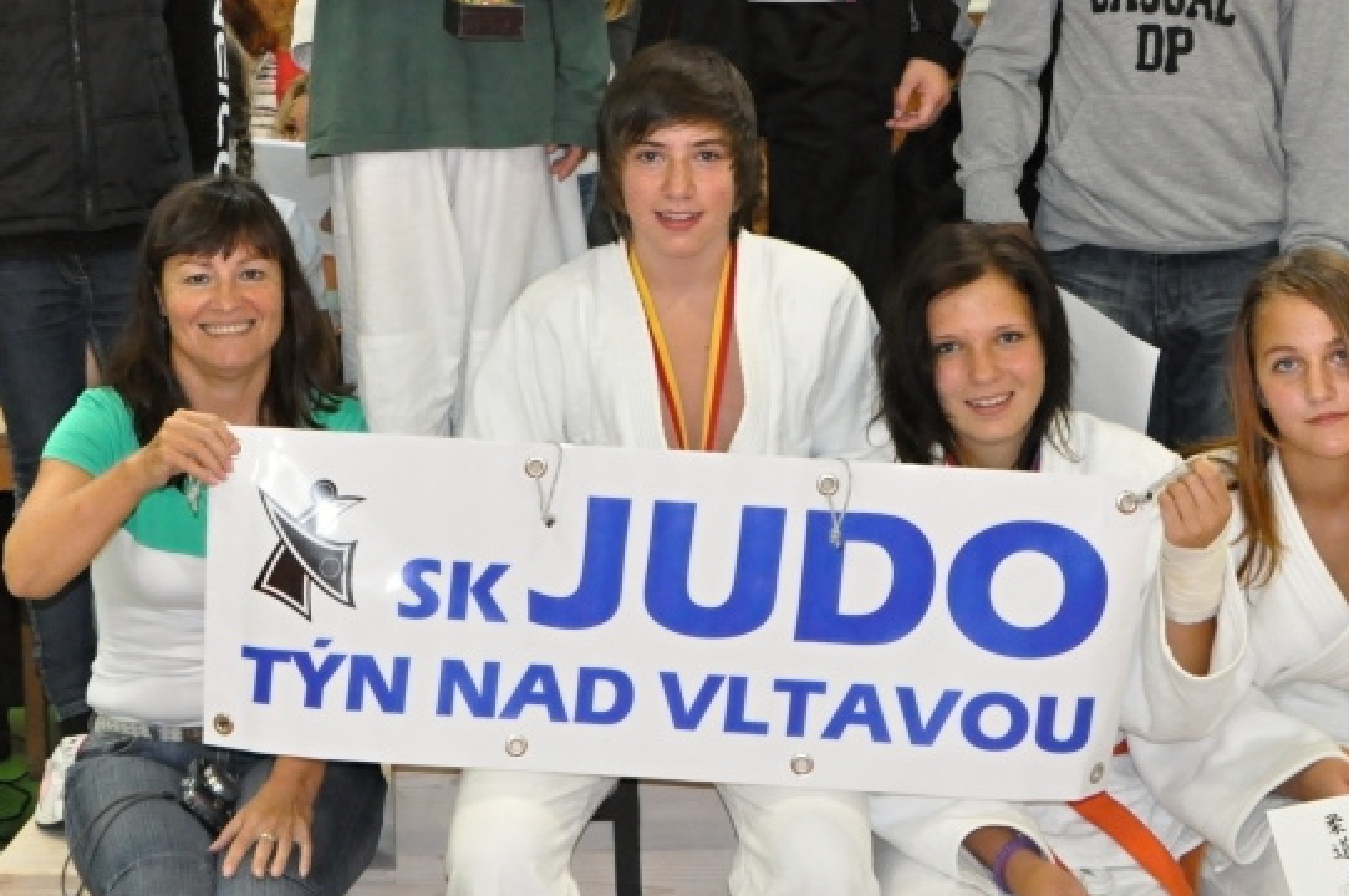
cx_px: 587
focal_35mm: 72
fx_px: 2695
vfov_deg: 18.7
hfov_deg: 28.1
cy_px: 177
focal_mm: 26
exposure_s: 1/60
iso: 3200
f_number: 5.6
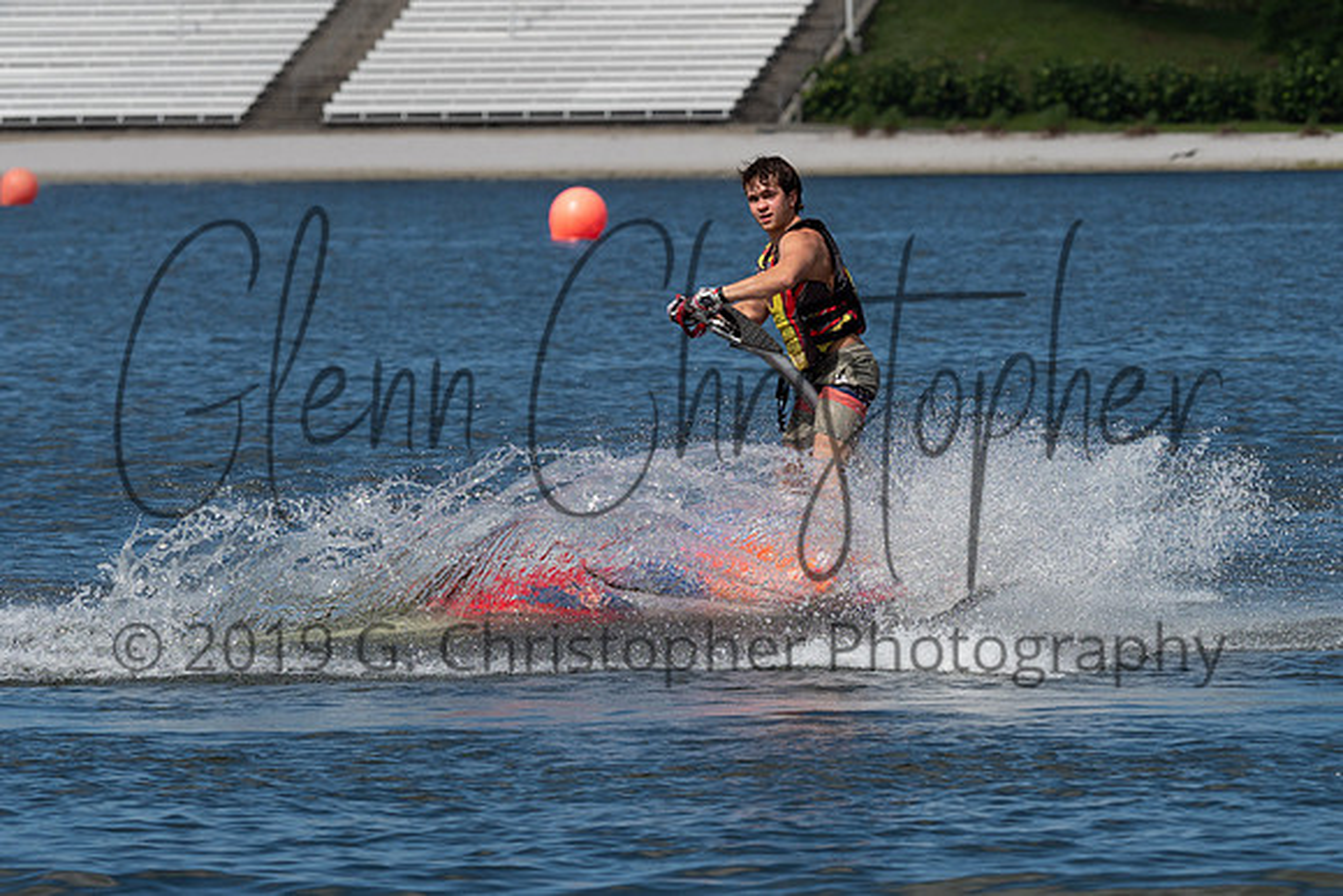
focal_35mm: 375
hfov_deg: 5.5
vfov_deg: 3.7
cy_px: 413
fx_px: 14009
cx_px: 696
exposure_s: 1/2500
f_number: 4.5
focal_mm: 150
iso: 200
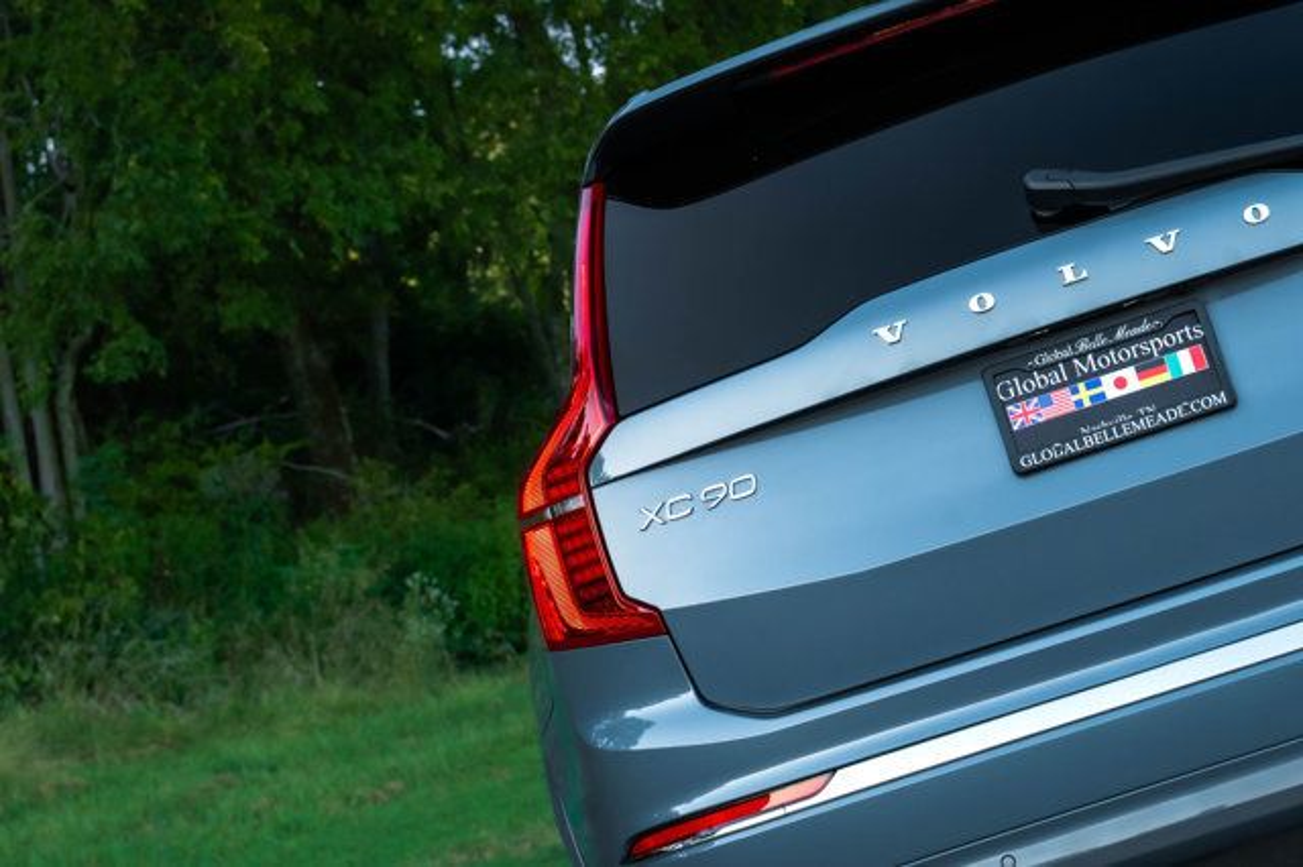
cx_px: 652
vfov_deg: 13.0
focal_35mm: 105
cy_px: 434
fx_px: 3798
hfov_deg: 19.5
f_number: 8
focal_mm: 70
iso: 500
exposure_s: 1/250
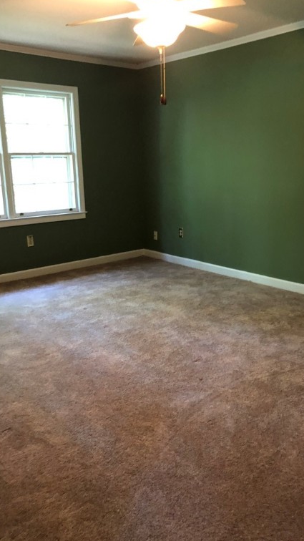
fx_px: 444
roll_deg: +1.2
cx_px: 166
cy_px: 270
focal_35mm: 31
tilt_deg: -12.1
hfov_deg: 37.7
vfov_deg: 62.6
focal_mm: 3.99
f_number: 1.8
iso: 100
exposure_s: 1/5
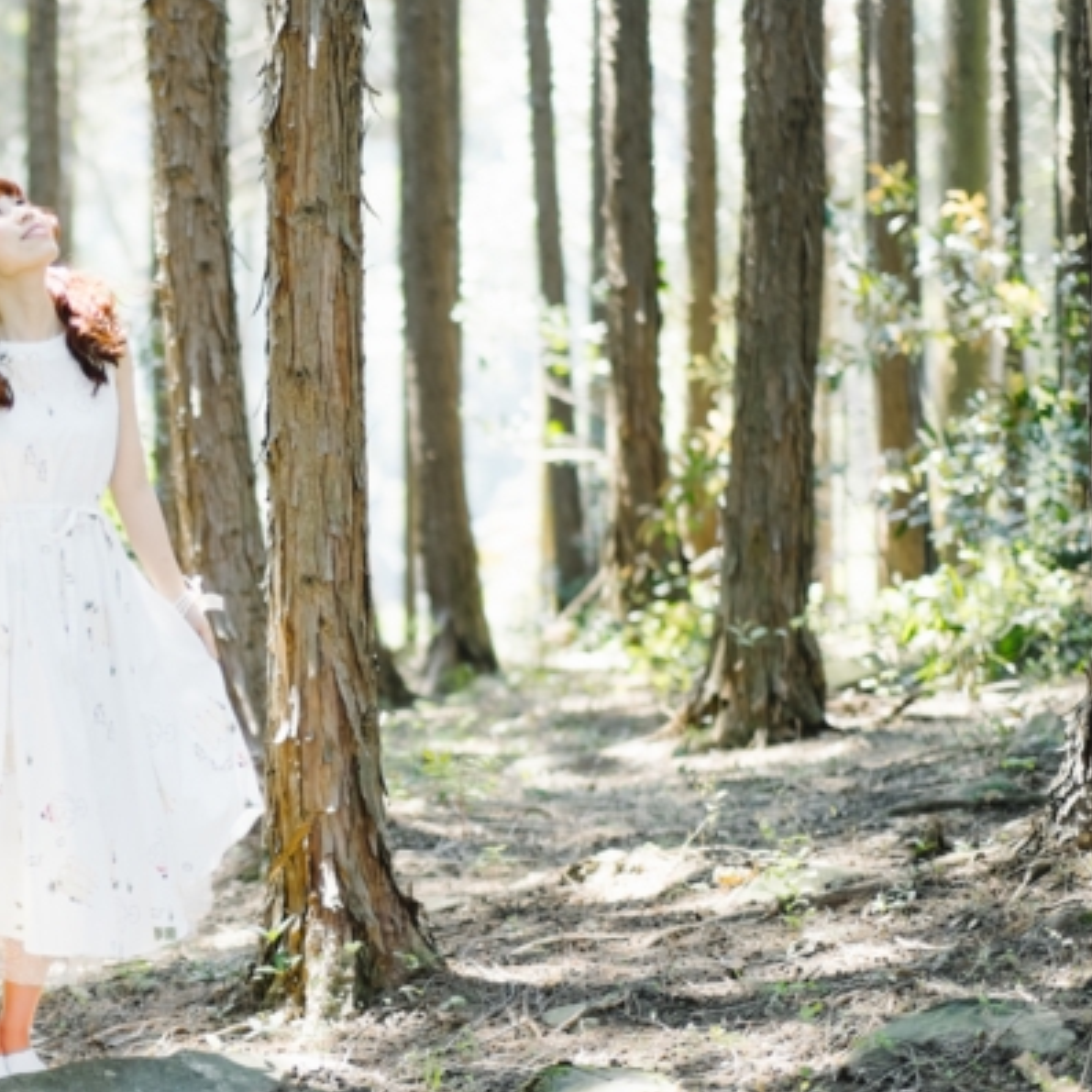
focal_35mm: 144
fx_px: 5139
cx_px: -6
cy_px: 571
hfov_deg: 12.0
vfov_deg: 12.1
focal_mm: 56
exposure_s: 1/500
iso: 400
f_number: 1.2
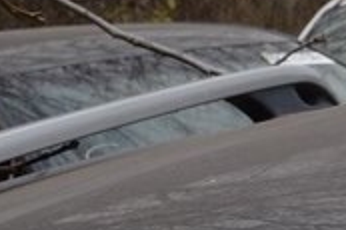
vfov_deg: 5.6
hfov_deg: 8.5
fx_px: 2304
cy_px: 491
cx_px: 442
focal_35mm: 240
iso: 100
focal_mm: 27
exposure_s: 1/125
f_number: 7.1
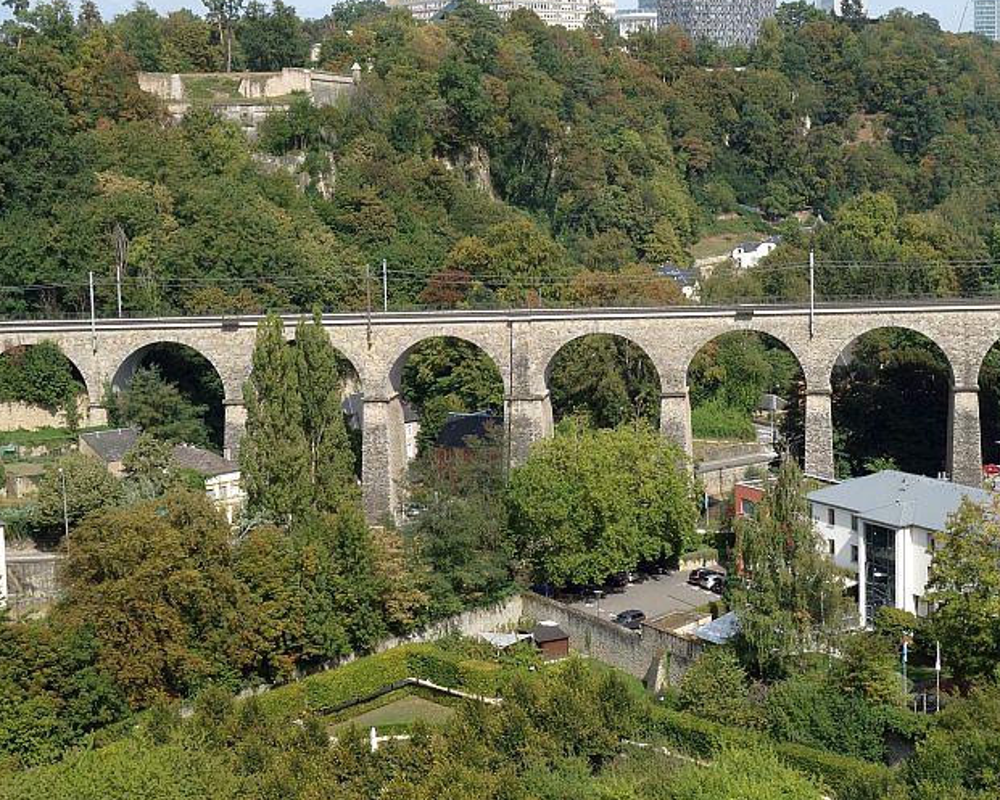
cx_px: 593
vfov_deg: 23.5
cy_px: 348
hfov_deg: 29.1
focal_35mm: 65
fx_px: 1924
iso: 125
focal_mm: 15.45
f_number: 8
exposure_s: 1/250
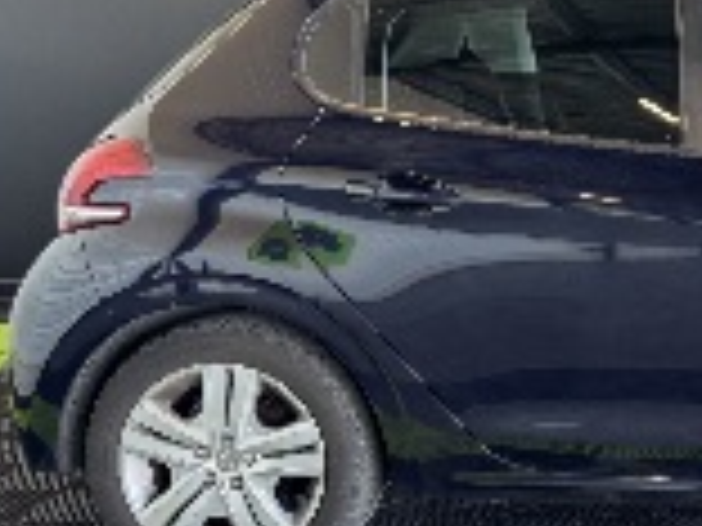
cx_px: 850
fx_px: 1298
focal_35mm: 64
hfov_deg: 26.7
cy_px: 121
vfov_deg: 22.7
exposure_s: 1/121
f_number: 1.78
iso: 200
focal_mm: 6.76
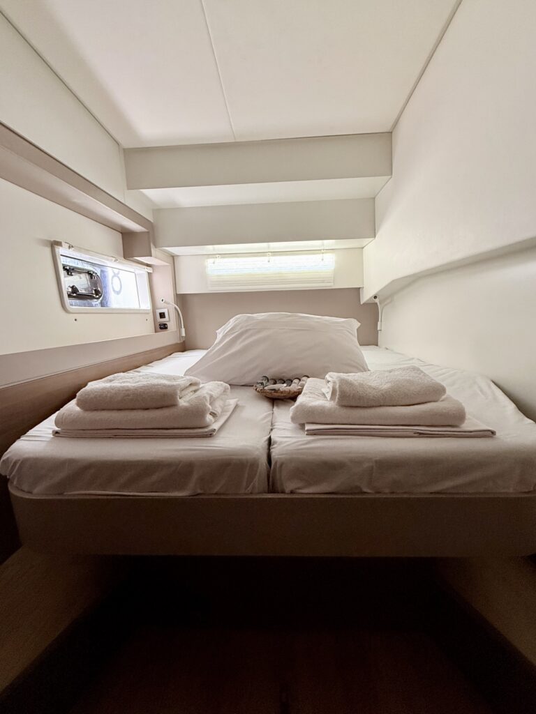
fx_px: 289
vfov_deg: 102.1
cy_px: 357
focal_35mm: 14
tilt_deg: -9.5
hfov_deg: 85.7
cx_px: 268
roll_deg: +0.5
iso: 320
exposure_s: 1/86
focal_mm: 2.22
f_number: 2.2
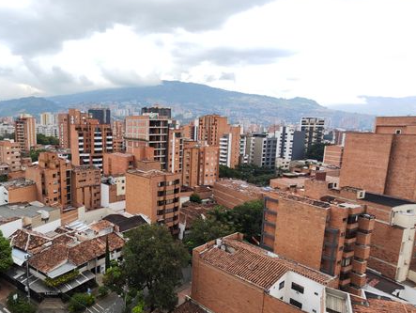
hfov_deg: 75.4
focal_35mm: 21
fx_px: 253
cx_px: 125
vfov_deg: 63.5
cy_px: 164
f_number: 2.2
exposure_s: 1/244
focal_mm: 2.16
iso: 100
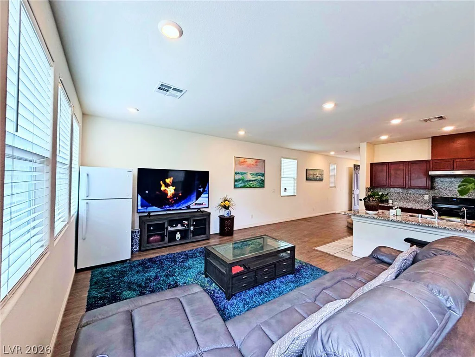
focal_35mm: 14
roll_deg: -0.4
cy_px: 178
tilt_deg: +0.7
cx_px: 238
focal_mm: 2.22
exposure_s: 1/120
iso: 125
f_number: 2.2
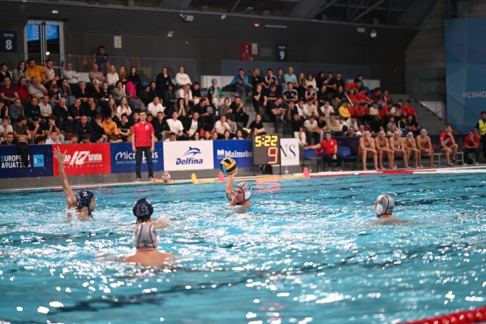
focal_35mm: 105
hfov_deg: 19.4
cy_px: 162
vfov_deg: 13.1
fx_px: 1418
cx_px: 243
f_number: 2.8
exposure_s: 1/250
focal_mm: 105
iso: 500
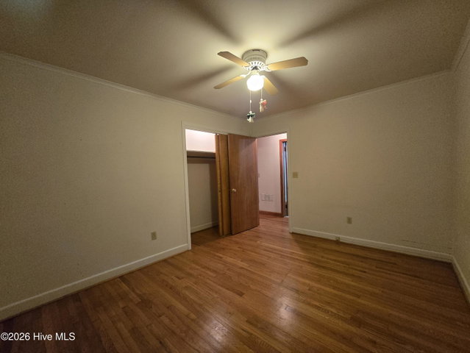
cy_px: 176
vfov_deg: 90.0
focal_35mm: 13
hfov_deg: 106.1
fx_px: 177
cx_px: 235
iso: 1000
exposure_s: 1/60
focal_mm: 2.2
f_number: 2.2
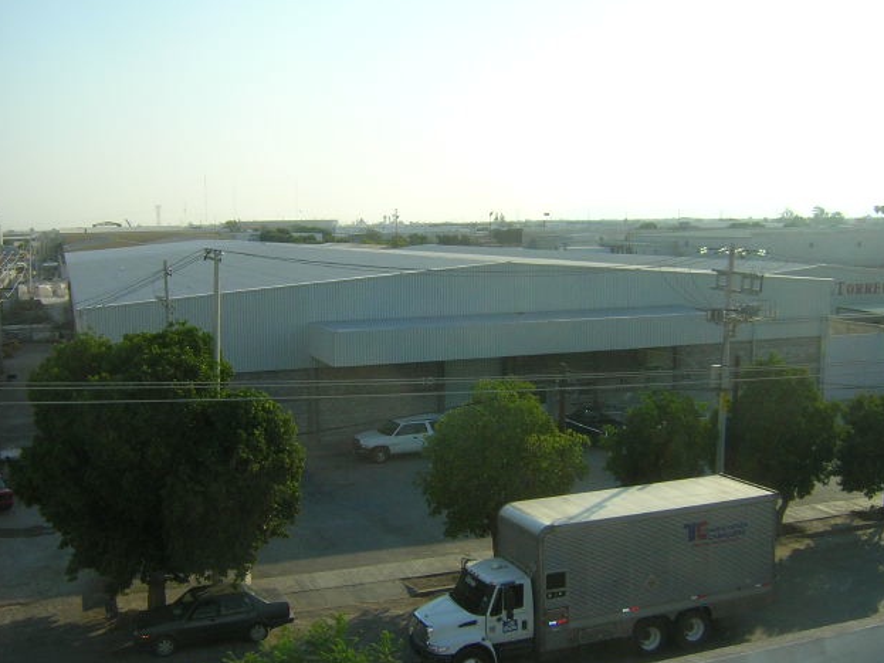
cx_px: 446
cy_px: 334
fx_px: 945
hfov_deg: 50.1
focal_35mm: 37
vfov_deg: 38.7
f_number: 5.2
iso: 141
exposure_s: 1/464
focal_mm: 4.7
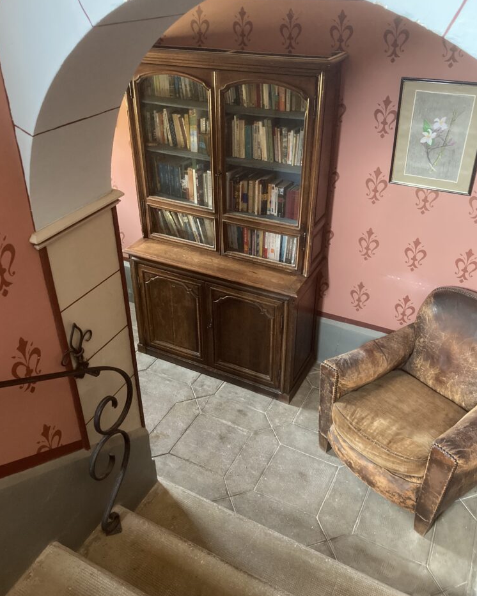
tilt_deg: -32.0
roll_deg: -1.1
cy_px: 279
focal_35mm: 30
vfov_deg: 58.7
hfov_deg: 48.5
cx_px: 233
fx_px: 530
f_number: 1.8
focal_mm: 3.99
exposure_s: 1/30
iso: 500
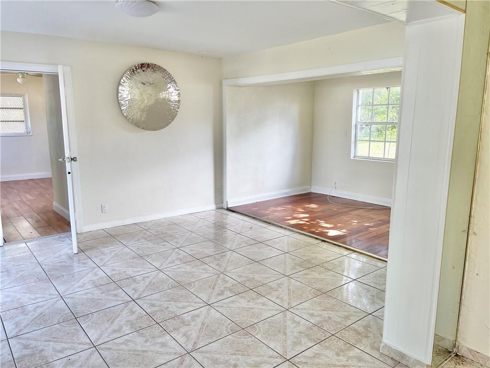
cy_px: 184
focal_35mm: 26
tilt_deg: -10.1
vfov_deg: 53.1
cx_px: 245
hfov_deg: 67.3
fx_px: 368
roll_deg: -0.5
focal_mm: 5.1
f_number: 1.6
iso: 80
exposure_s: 1/121
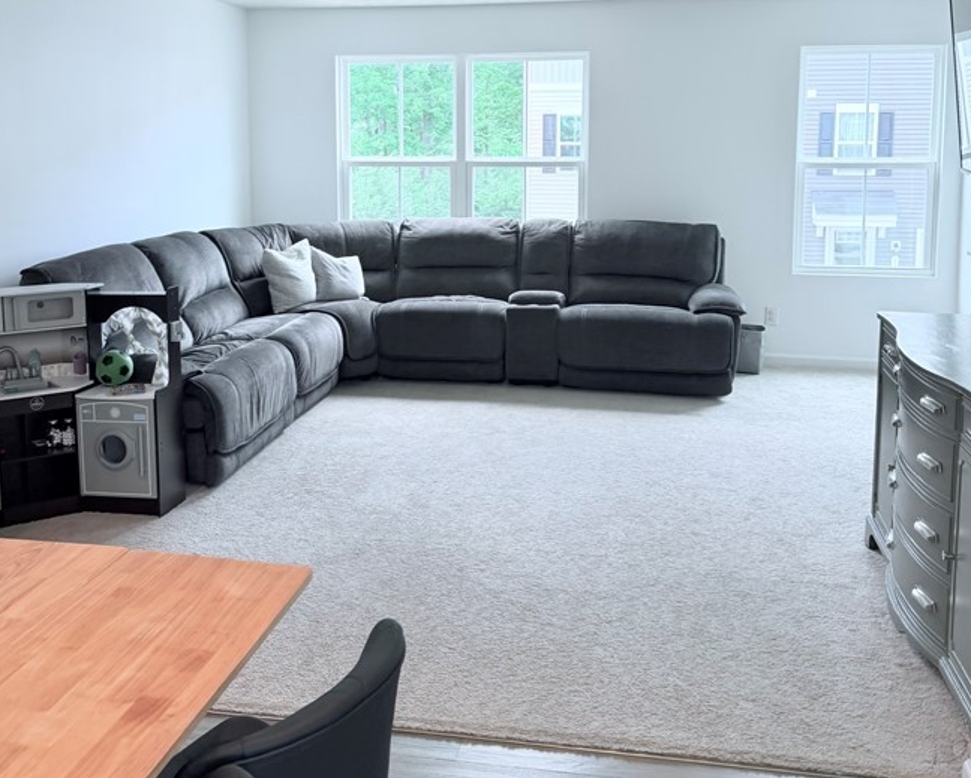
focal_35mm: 37
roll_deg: +2.7
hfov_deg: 49.0
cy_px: 238
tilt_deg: -6.7
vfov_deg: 39.5
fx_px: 1064
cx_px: 462
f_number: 1.78
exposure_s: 1/120
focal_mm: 6.76
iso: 125
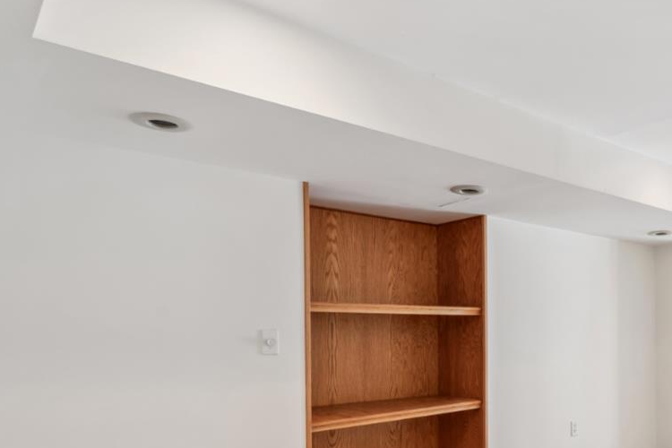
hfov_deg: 57.2
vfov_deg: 42.1
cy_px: 342
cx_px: 541
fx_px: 560
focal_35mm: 30
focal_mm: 15
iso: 200
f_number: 9
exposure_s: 1/4
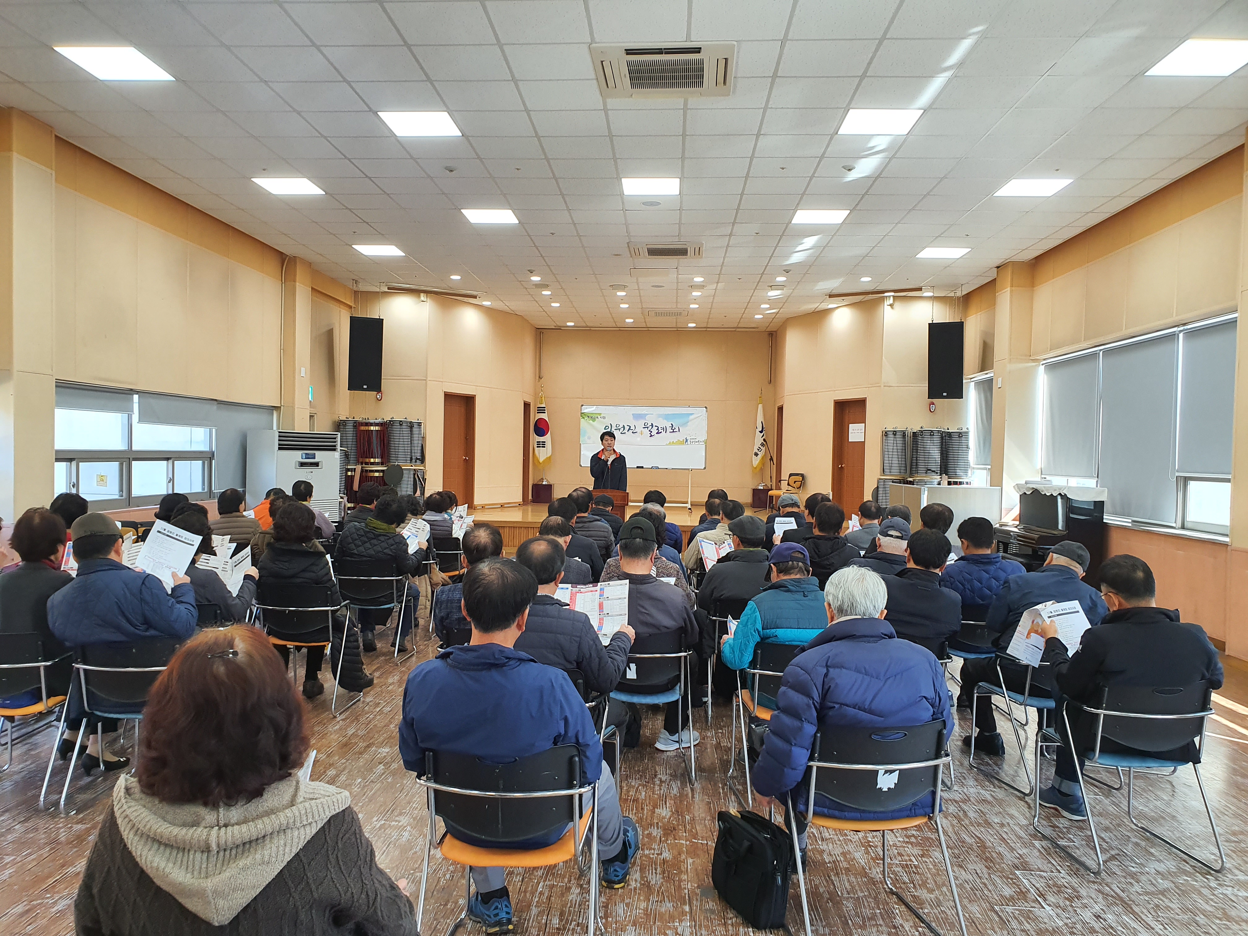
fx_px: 937
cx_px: 624
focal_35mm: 26
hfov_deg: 67.3
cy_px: 468
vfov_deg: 53.1
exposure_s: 1/120
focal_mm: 4.3
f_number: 2.4
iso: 200
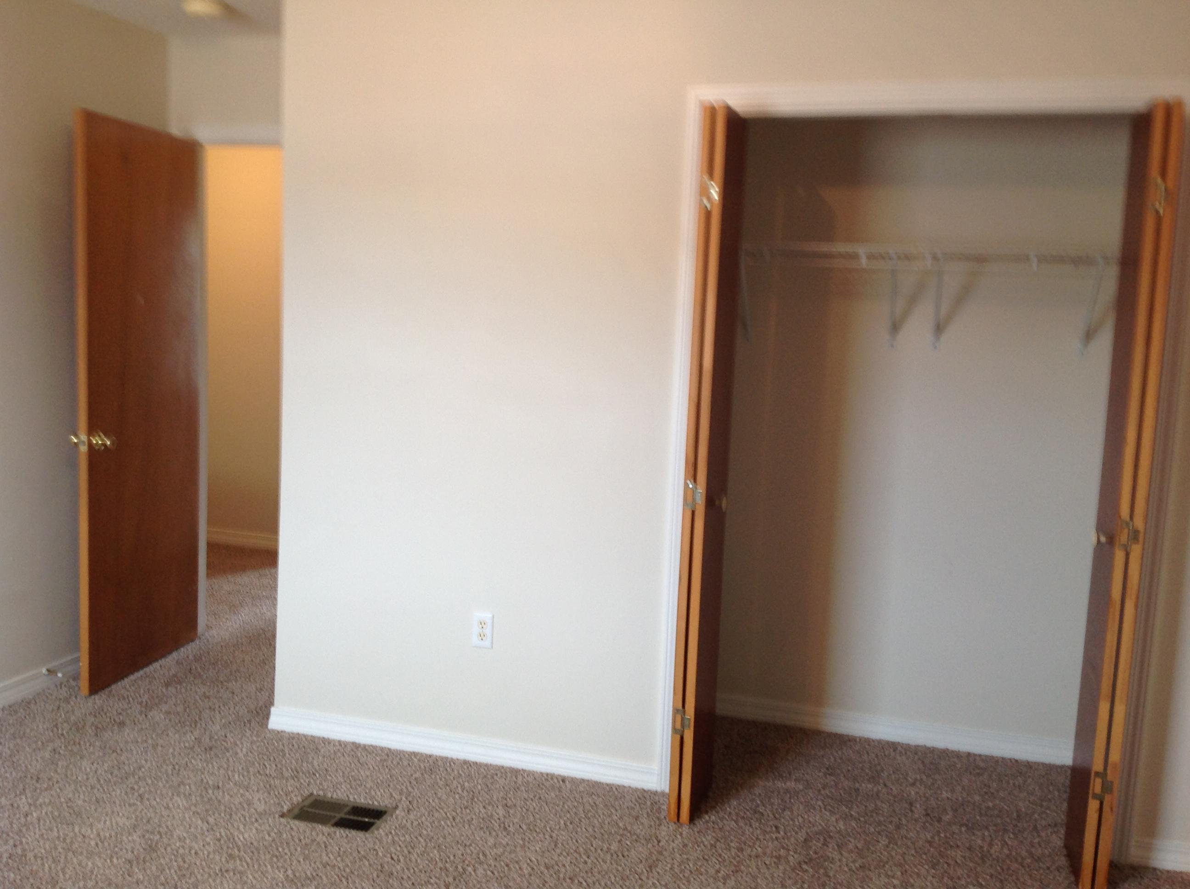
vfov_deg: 40.6
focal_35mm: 35
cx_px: 595
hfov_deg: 52.7
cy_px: 444
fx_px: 1201
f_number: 2.4
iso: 80
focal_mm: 4.28
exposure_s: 1/15
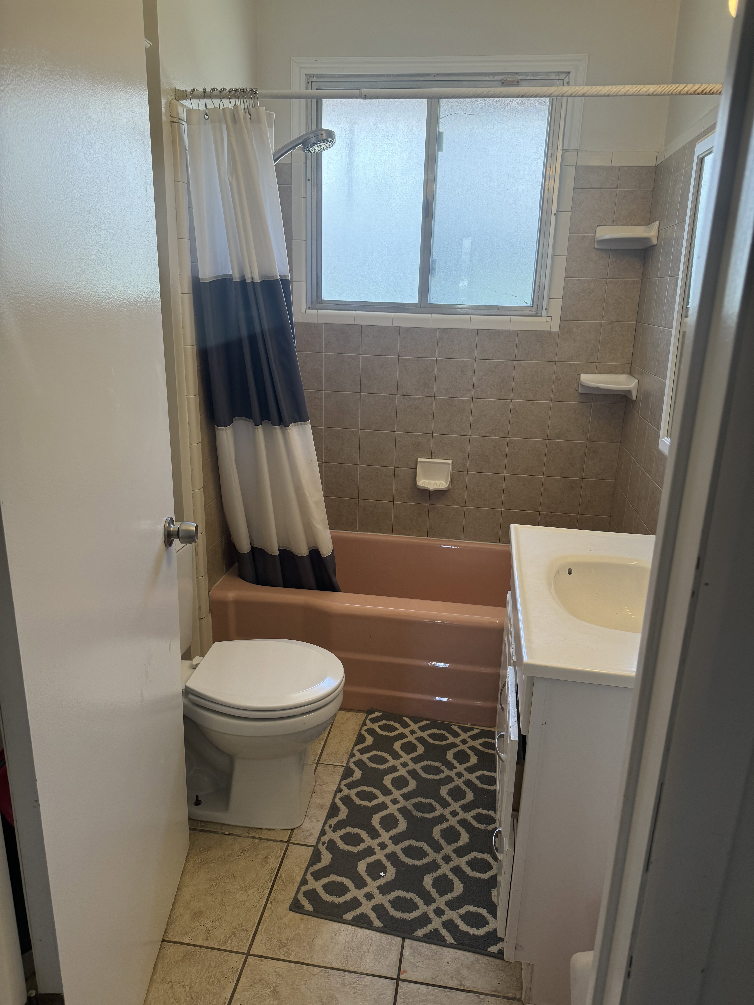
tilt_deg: -16.8
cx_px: 377
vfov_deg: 71.6
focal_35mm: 24
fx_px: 697
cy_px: 502
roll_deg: -1.5
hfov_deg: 56.8
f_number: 1.78
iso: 125
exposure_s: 1/120
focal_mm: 6.76
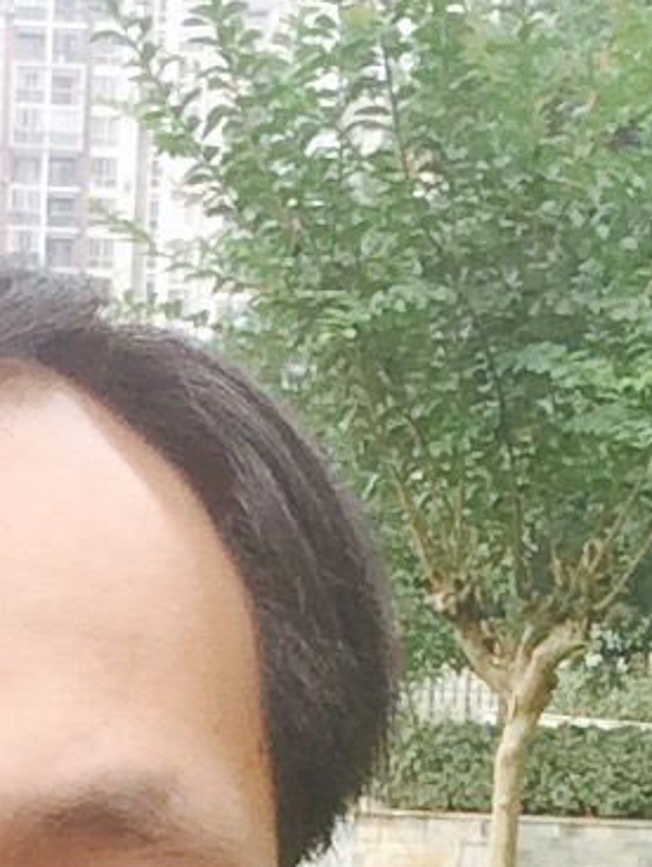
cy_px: 1238
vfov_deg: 16.8
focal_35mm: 108
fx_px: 2708
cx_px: 71
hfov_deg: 13.6
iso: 50
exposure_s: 1/654
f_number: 2.4
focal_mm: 2.15
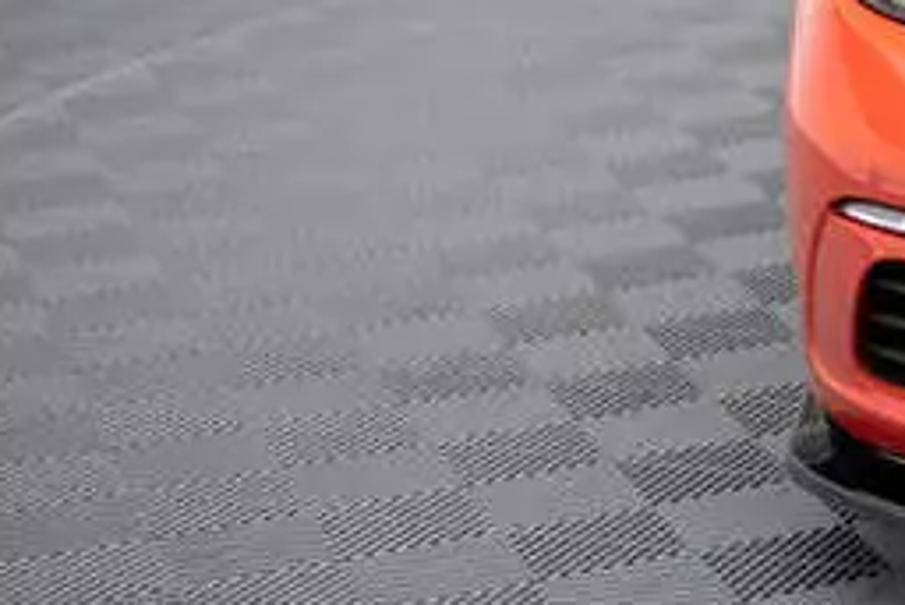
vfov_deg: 9.8
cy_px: 33
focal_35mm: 140
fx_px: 3521
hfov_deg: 13.2
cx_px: 1621
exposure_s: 1/160
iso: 500
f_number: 2.5
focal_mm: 35
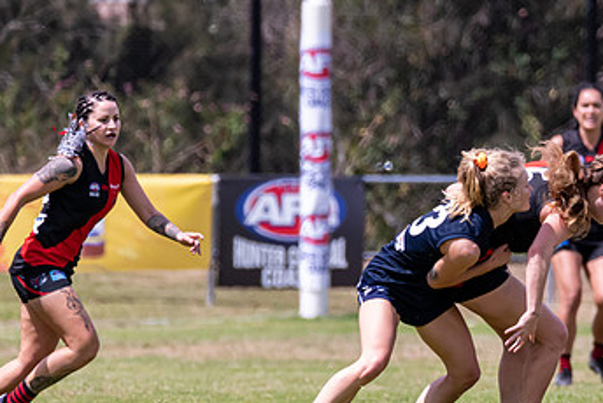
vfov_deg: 1.3
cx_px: 611
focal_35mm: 1069
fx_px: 17920
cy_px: 327
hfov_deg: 1.9
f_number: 6.3
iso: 800
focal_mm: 420
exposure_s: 1/3200
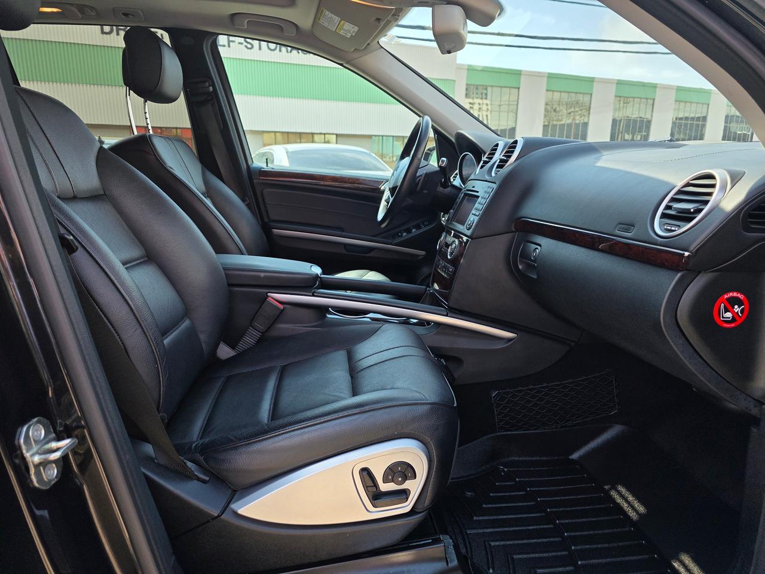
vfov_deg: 58.9
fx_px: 508
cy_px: 287
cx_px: 382
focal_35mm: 23
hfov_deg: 73.9
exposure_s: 1/359
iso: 25
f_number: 1.7
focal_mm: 6.3
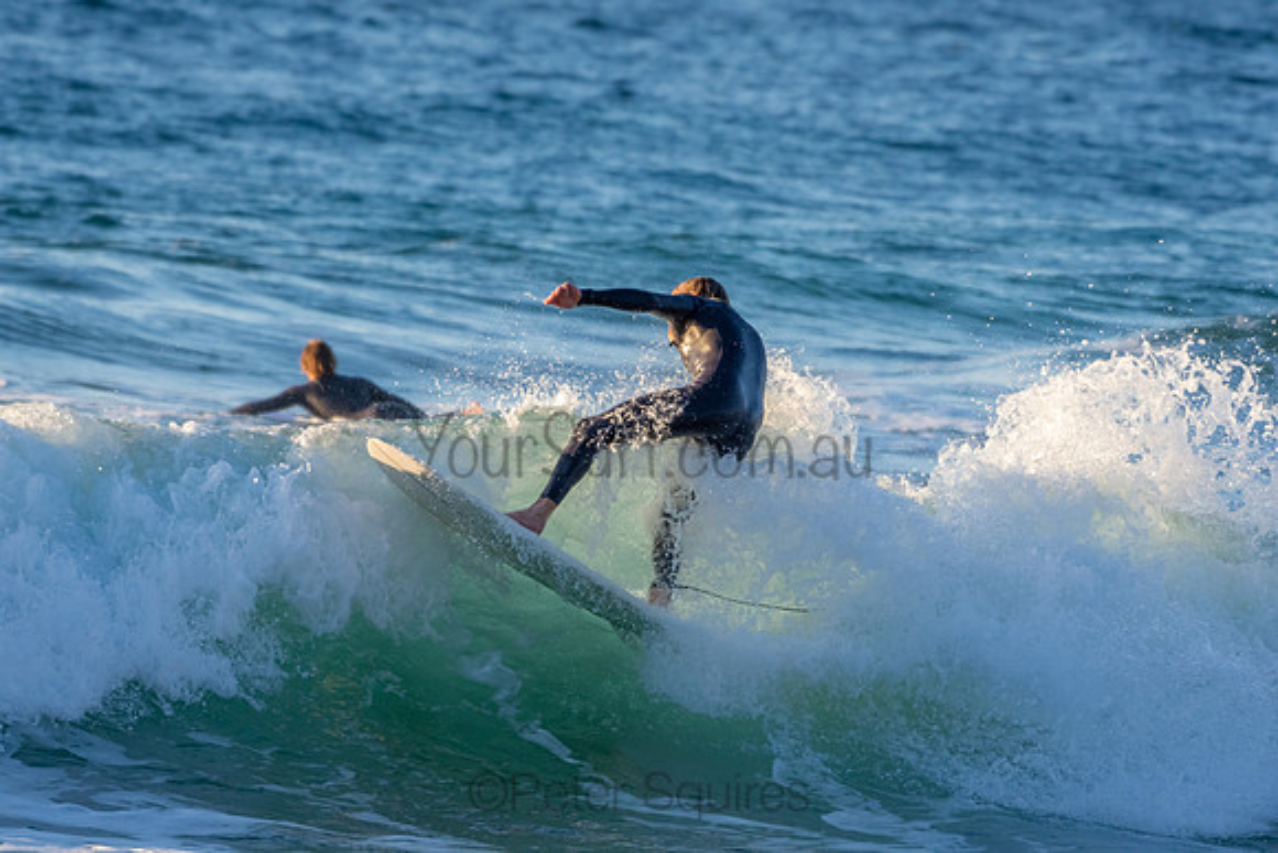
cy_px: 426
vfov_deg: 2.6
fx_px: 18641
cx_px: 639
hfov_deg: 3.9
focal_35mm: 525
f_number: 5.6
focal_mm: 350
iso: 800
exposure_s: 1/1250
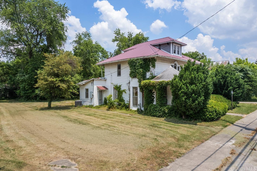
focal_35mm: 23
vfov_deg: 55.1
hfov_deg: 76.1
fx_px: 164
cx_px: 124
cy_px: 85
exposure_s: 1/1600
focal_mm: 8.38
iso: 120
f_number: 2.8
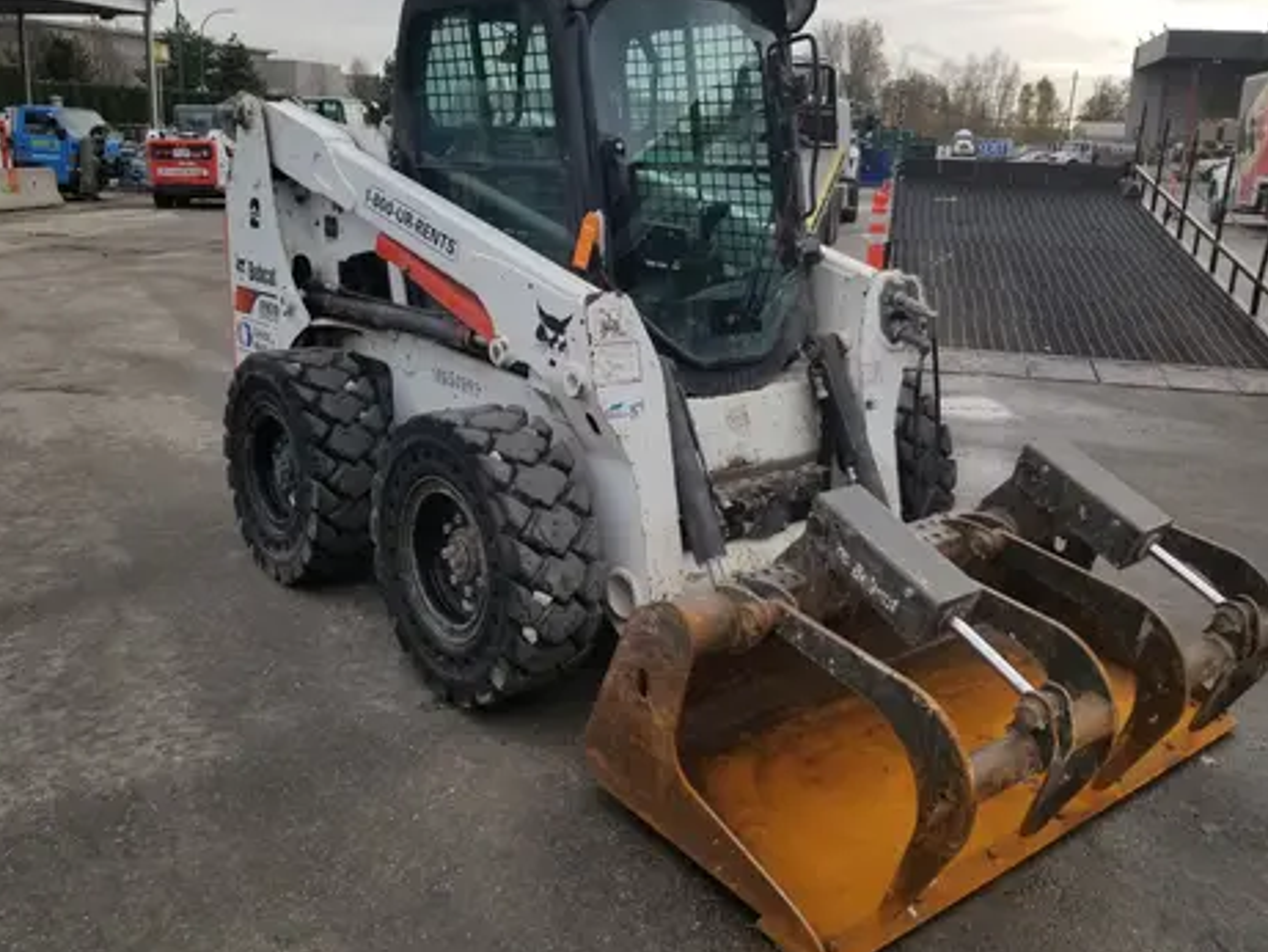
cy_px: 411
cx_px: 616
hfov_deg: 58.3
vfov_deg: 45.3
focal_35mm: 31
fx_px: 1136
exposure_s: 1/988
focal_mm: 4.25
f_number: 1.7
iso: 50
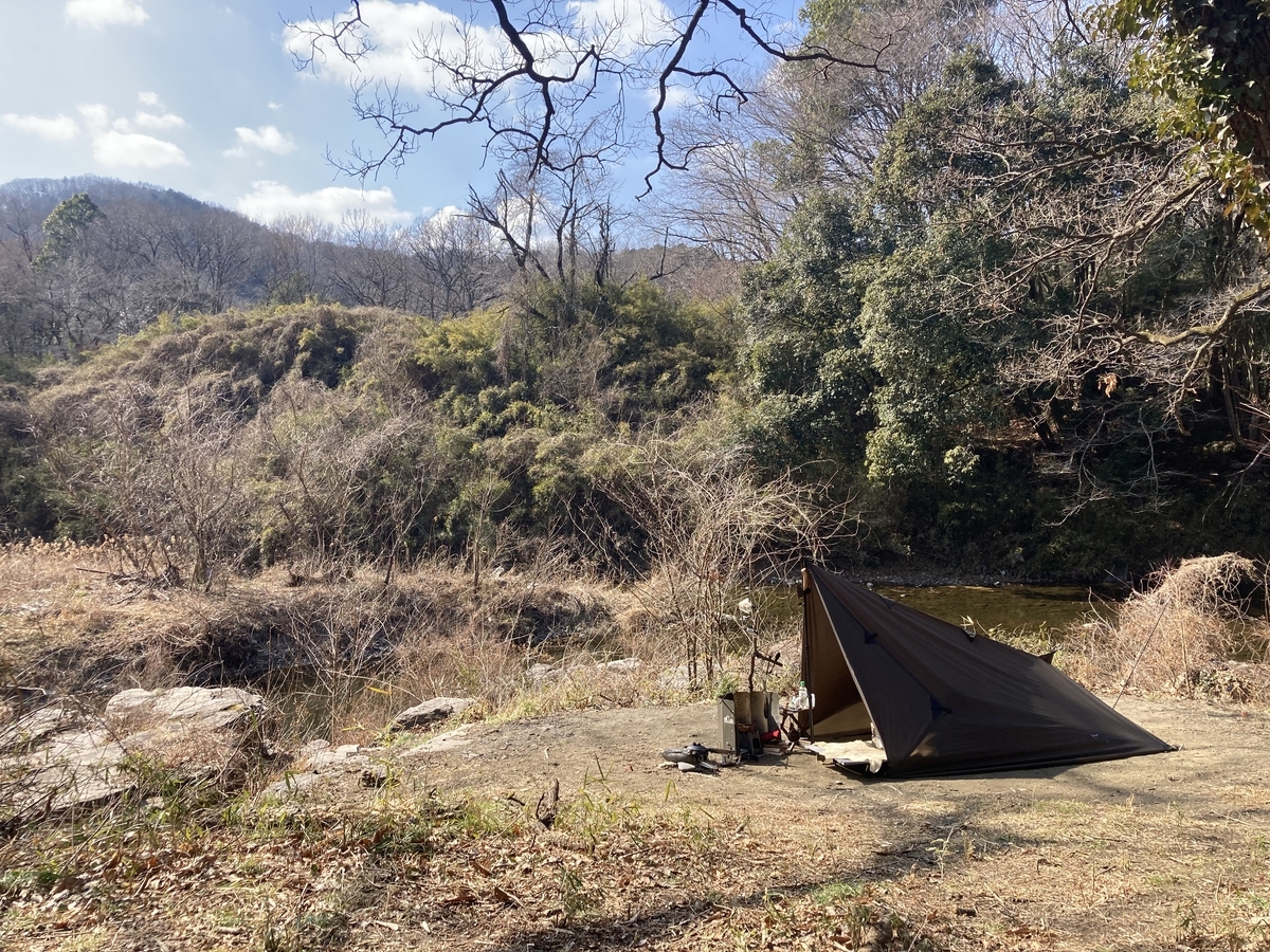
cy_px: 476
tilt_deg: -1.2
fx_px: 1027
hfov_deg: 63.4
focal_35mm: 28
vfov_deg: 49.7
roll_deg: +1.6
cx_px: 635
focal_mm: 3.99
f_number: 1.8
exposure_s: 1/838
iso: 20
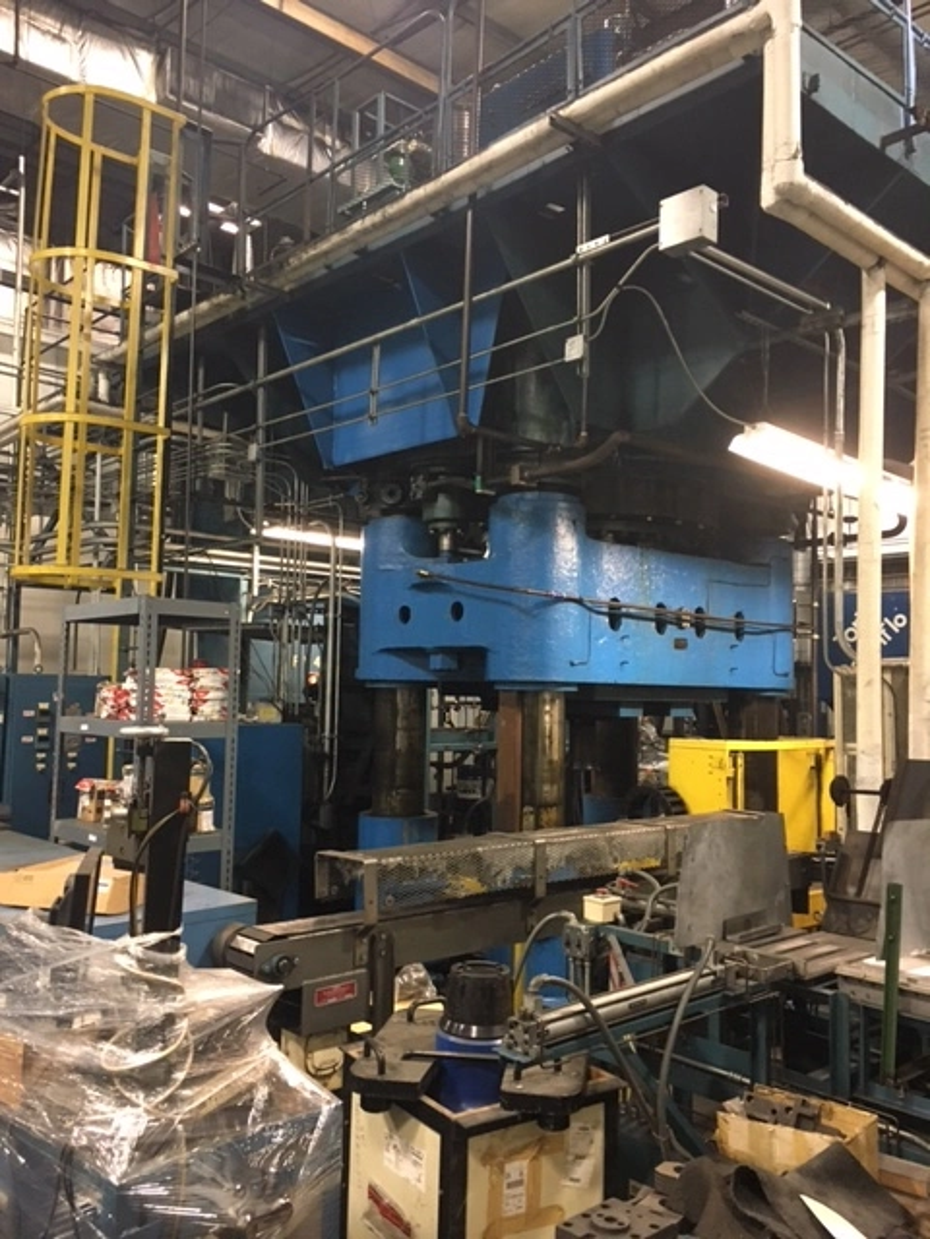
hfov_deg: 48.2
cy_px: 620
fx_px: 1039
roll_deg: -0.8
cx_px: 465
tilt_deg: +4.3
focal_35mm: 29
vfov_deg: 61.7
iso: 200
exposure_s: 1/17
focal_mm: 4.15
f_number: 2.2
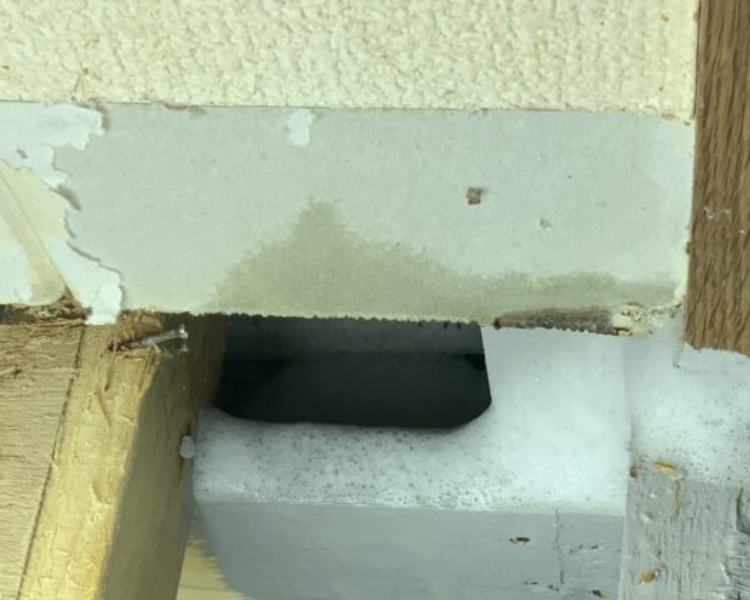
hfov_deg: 27.5
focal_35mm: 69
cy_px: 541
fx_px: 1532
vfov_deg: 21.7
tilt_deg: -64.8
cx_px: 440
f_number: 1.8
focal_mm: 3
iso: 16
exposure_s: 1/898
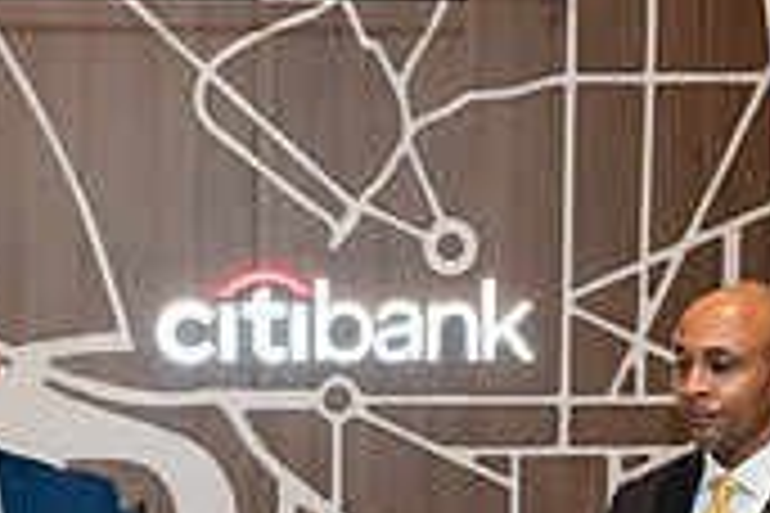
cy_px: 824
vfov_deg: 10.1
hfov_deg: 15.6
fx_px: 2802
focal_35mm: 131
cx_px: 189
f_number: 3.2
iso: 400
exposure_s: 1/160
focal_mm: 38
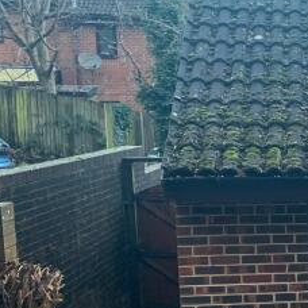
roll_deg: -0.2
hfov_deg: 14.1
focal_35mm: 103
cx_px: 620
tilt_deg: -9.9
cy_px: 274
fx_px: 1037
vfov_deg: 16.7
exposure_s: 1/60
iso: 100
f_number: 1.8
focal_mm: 4.25
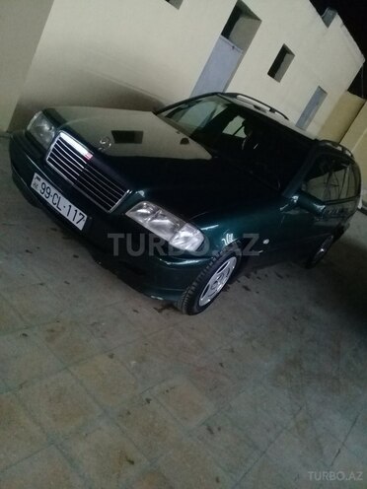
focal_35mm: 31
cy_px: 244
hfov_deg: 45.4
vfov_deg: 58.4
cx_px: 184
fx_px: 438
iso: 640
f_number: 2.2
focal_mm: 3.3
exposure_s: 1/25
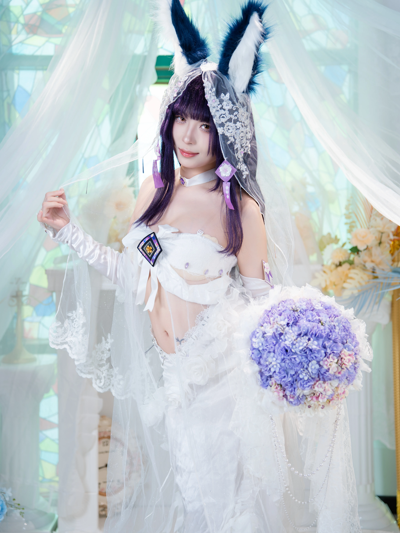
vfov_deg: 32.2
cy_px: 267
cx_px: 199
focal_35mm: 60
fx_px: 925
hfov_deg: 24.4
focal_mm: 55
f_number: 2.8
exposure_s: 1/160
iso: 100
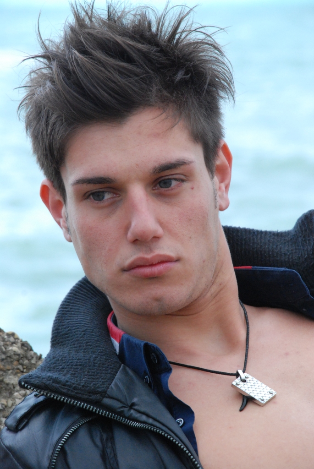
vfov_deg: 11.4
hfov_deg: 7.6
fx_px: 2349
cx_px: 157
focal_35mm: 180
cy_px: 234
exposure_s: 1/1250
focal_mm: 120
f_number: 9
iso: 1250
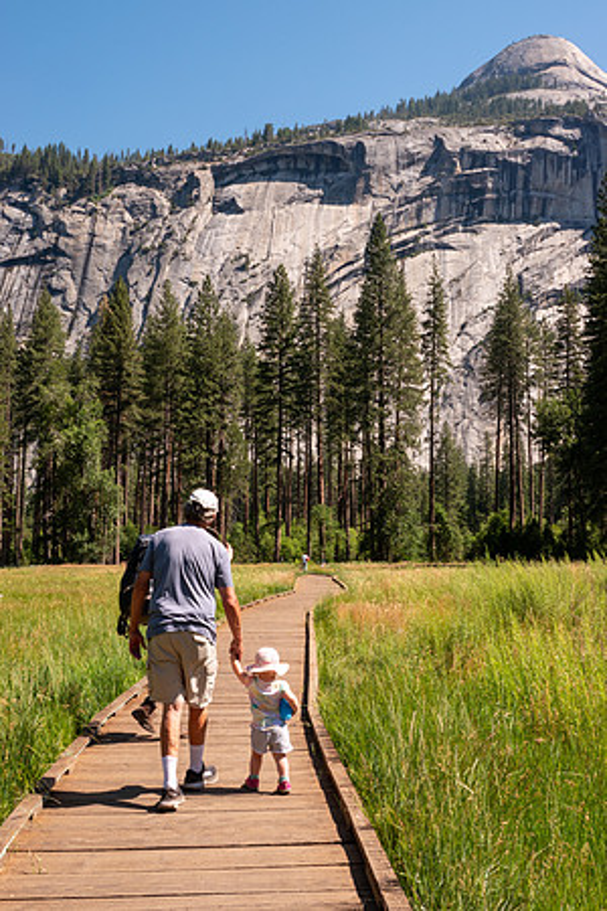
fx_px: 885
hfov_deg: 37.9
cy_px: 456
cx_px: 304
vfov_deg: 54.4
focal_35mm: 35
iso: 100
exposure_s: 1/125
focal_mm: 12.96
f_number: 10
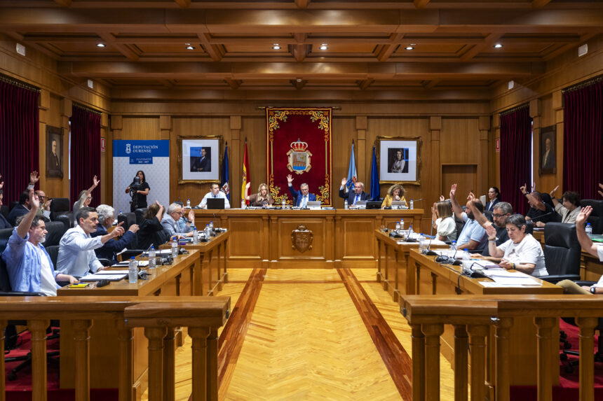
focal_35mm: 35
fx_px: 586
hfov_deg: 54.4
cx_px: 302
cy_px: 200
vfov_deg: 37.8
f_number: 4
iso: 1600
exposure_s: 1/125
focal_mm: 35
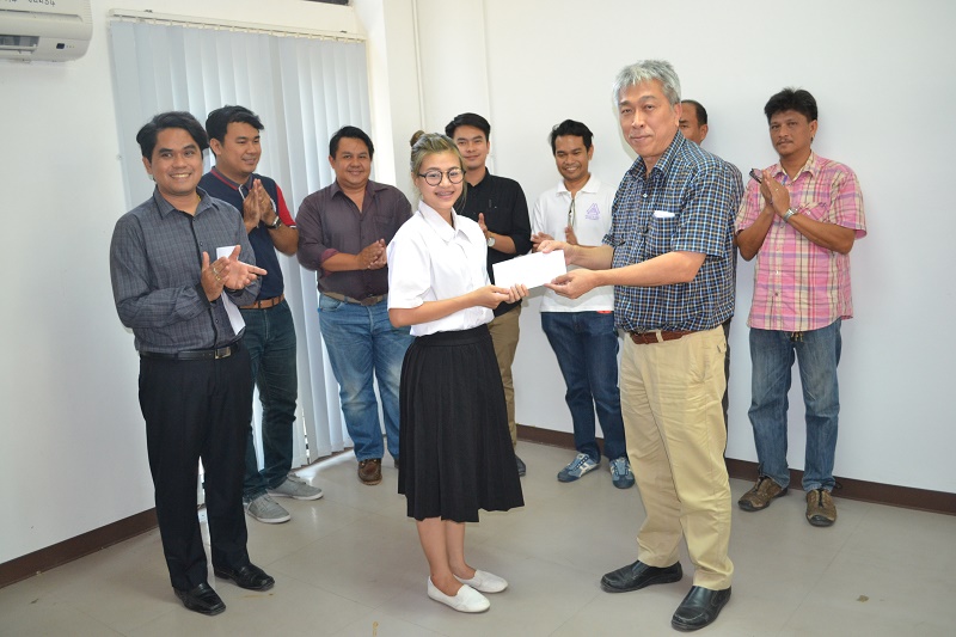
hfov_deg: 57.2
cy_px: 318
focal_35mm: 33
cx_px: 478
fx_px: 876
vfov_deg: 40.0
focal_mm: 22
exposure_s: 1/60
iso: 1100
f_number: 3.8
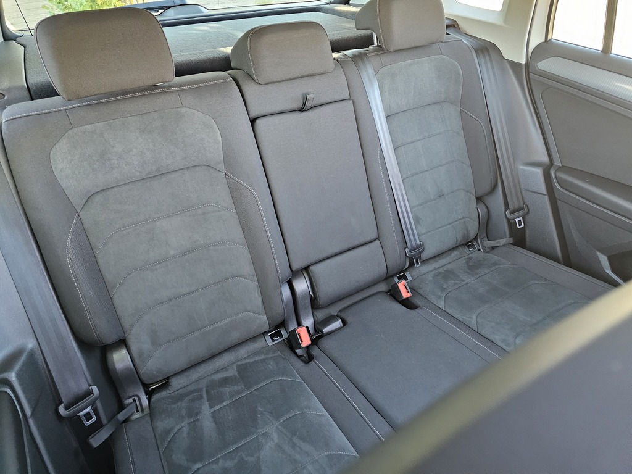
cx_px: 316
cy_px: 237
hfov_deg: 73.9
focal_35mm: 23
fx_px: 420
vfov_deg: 58.9
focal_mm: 6.3
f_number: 1.7
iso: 1000
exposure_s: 1/120
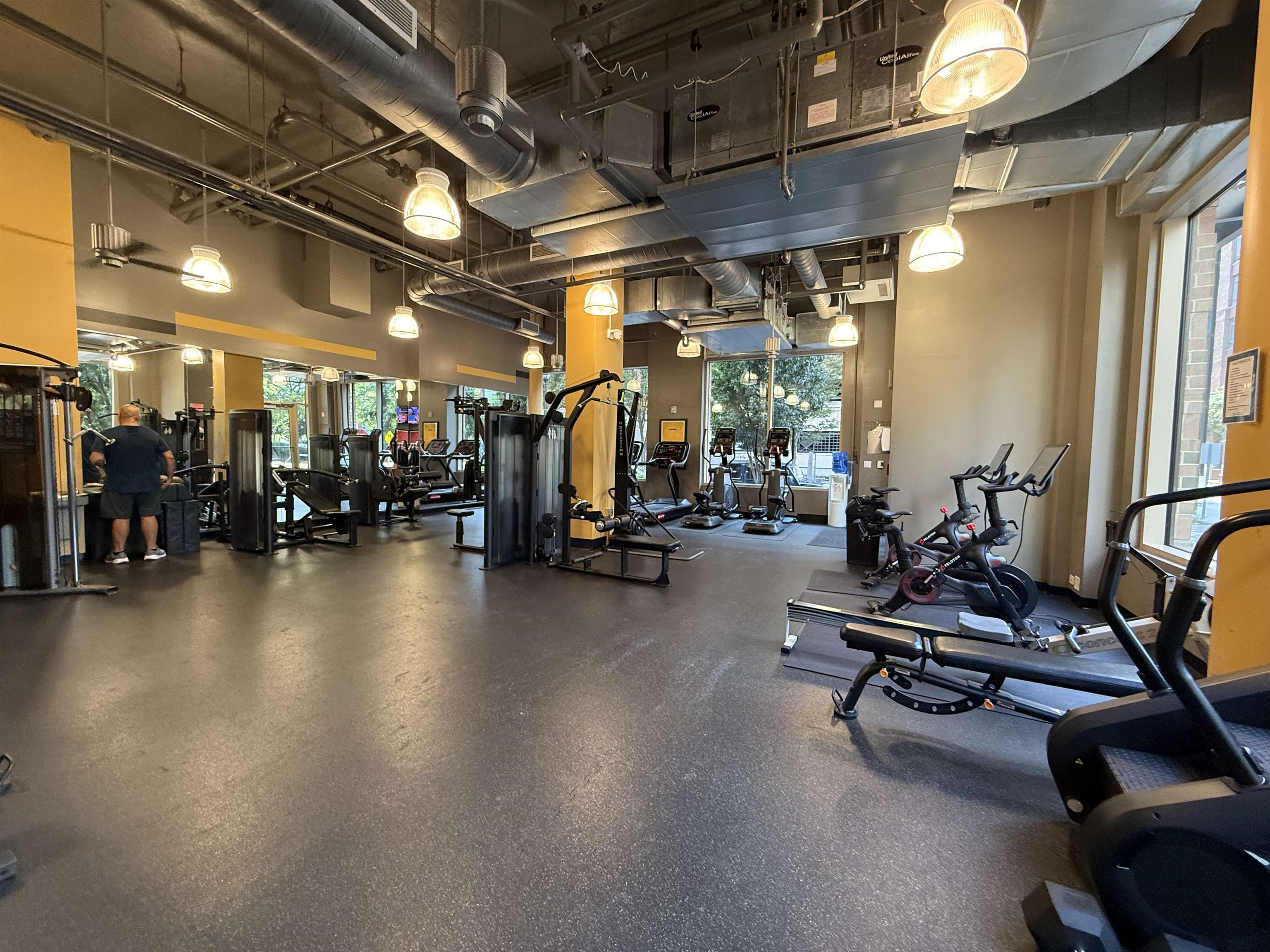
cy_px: 476
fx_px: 514
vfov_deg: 85.7
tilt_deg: -2.4
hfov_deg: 102.1
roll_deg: -1.0
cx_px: 635
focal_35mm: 14
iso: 400
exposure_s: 1/60
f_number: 2.2
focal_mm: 2.22
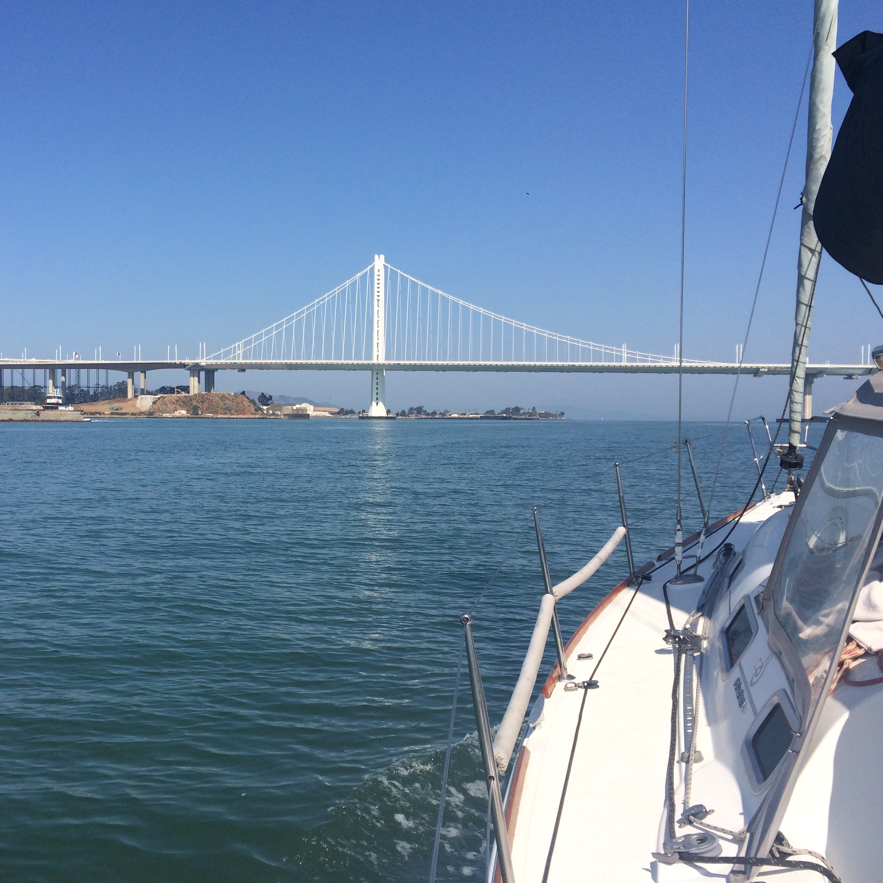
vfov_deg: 47.2
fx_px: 1010
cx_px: 305
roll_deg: -0.1
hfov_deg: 46.6
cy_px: 444
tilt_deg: -4.2
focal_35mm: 35
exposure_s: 1/3165
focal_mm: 4.15
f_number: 2.2
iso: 32
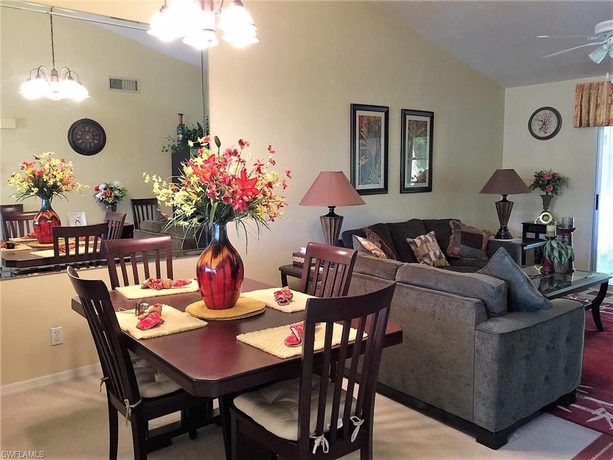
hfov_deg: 61.7
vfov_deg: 48.2
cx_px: 306
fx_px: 514
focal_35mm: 29
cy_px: 230
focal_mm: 4.15
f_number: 2.2
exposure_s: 1/10
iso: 125
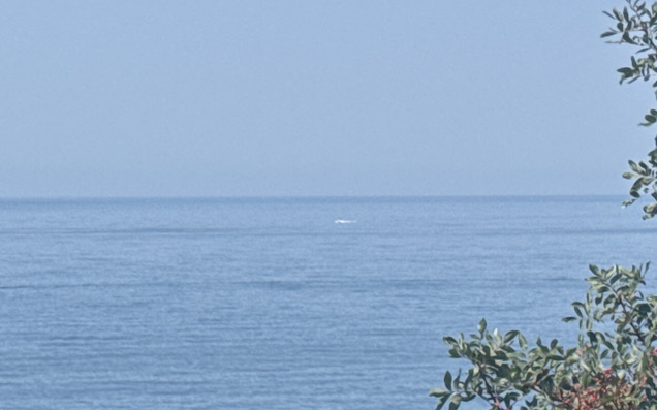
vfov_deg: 8.2
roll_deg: +0.2
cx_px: 99
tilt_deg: -0.6
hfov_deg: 13.0
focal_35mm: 160
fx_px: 2864
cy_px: 228
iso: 64
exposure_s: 1/5848
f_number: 1.78
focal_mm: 6.76
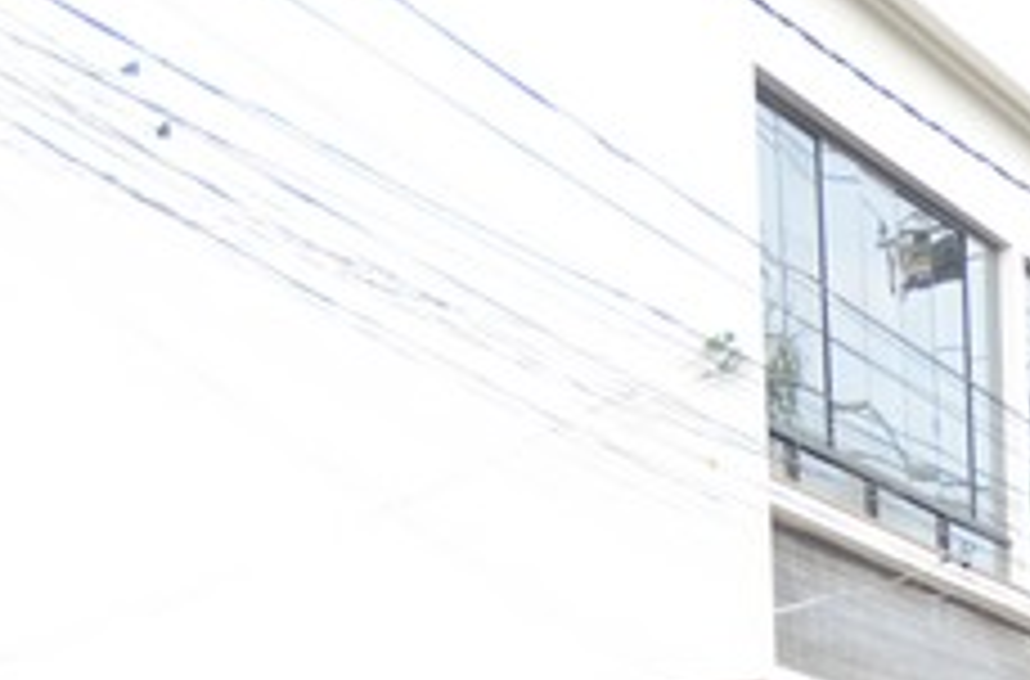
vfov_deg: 7.1
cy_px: 1160
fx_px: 5360
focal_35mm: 188
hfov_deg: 10.8
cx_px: 1131
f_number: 5
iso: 250
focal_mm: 32
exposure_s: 1/200
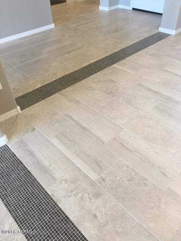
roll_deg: +2.6
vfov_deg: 61.7
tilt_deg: -41.5
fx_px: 202
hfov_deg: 48.2
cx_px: 90
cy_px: 120
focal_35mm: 29
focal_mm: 4.15
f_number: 2.2
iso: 40
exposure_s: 1/15
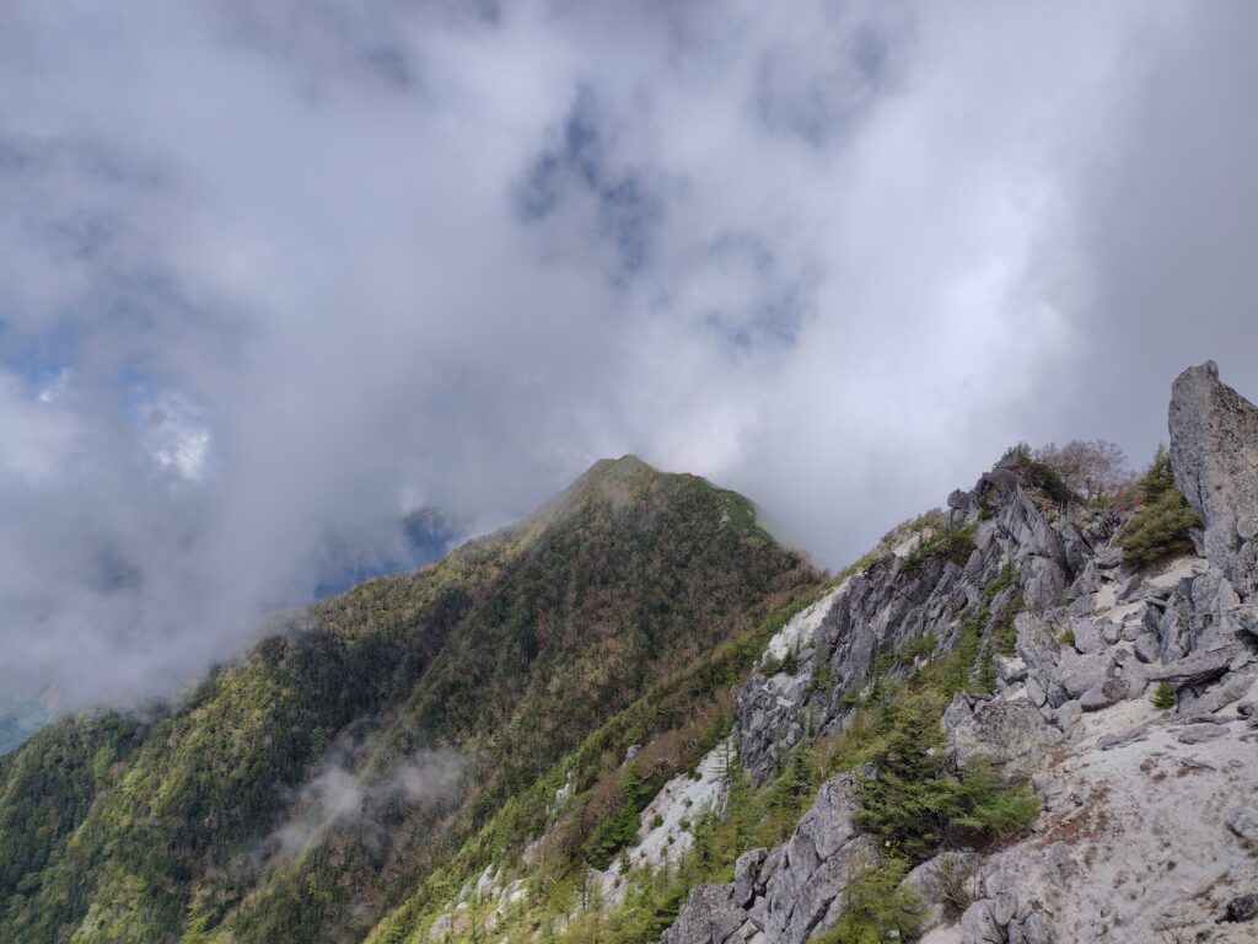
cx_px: 629
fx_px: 836
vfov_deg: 58.9
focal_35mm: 23
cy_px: 472
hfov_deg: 73.9
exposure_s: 1/3127
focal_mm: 5.6
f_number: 1.9
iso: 50
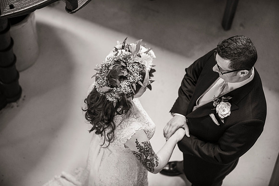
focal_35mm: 70
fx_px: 543
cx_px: 140
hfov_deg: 28.8
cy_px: 93
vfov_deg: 19.5
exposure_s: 1/125
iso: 1600
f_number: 2.8
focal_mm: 70
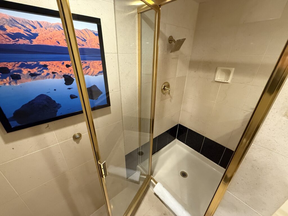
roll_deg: -1.3
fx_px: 116
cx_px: 144
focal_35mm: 14
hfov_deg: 102.1
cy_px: 108
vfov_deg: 85.7
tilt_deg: -25.4
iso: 640
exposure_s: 1/60
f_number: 2.2
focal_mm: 2.22
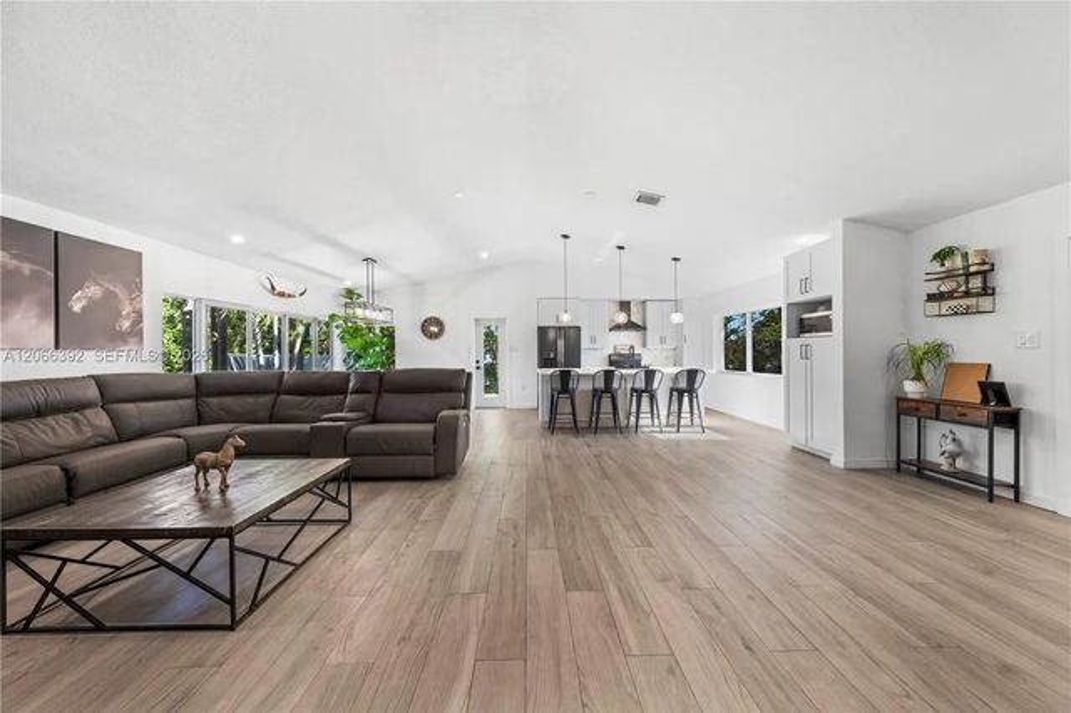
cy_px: 356
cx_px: 536
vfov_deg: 89.9
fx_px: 357
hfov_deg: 112.6
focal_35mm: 12
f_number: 7.1
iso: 320
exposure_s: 1/3
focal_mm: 12
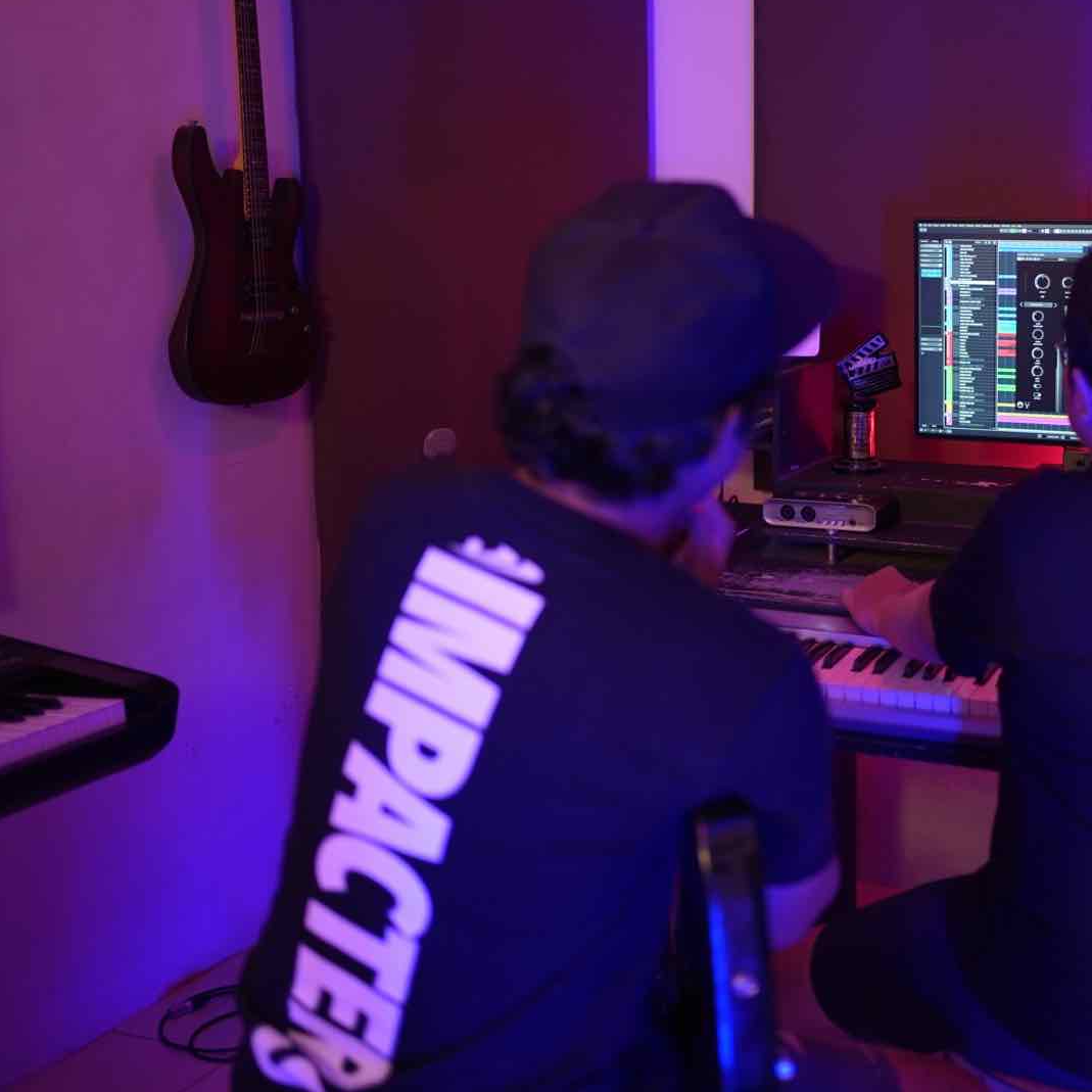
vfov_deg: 37.6
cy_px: 541
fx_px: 1606
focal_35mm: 45
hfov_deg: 36.6
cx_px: 823
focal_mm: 35
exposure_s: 1/50
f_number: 1.8
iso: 1000
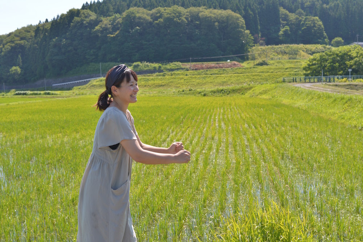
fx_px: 504
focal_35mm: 50
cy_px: 121
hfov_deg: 39.6
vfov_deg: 27.0
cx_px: 182
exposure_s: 1/250
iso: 160
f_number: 8
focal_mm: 50
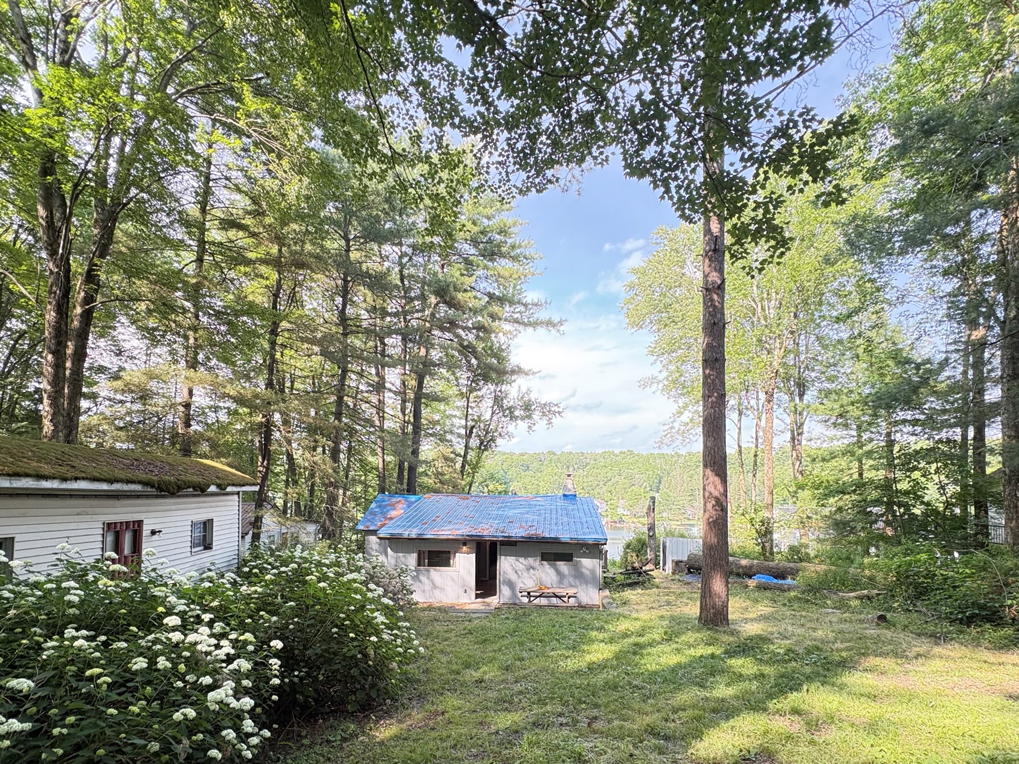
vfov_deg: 73.8
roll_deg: +0.0
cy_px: 462
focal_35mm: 17
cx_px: 502
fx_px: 500
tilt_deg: +3.7
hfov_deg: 91.0
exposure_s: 1/139
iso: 100
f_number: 2.2
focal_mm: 2.22
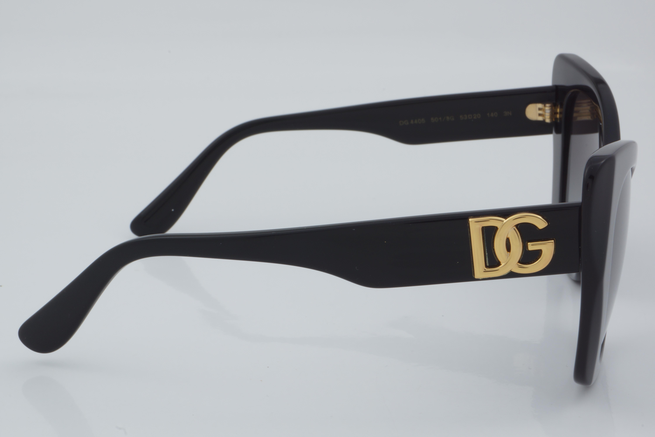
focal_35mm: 82
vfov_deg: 16.6
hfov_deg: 24.6
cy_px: 218
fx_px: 1501
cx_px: 328
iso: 100
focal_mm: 55
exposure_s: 1/4
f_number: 32
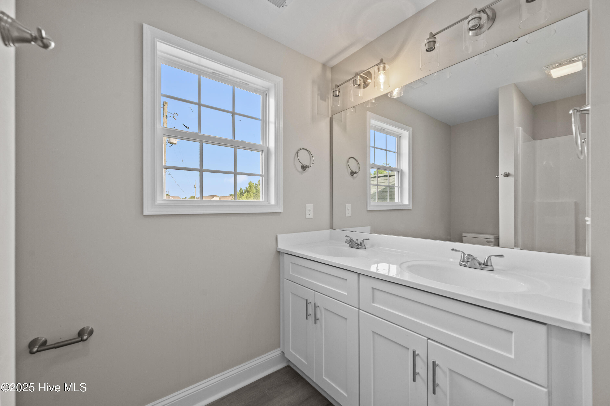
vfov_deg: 81.2
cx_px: 305
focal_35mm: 14
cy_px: 203
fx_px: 237
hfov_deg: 104.3
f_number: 7.1
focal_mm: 14
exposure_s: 1/15
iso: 640
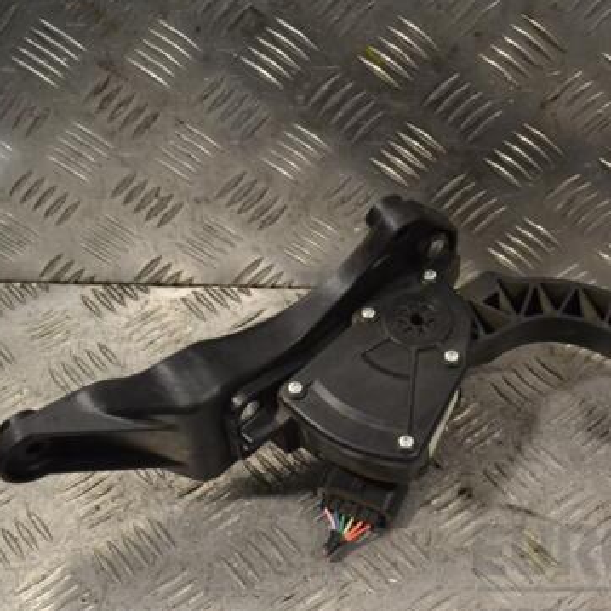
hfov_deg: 27.5
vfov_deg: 27.8
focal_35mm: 62
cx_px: 441
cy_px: 323
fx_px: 1232
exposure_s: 1/400
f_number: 10
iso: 3200
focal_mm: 29
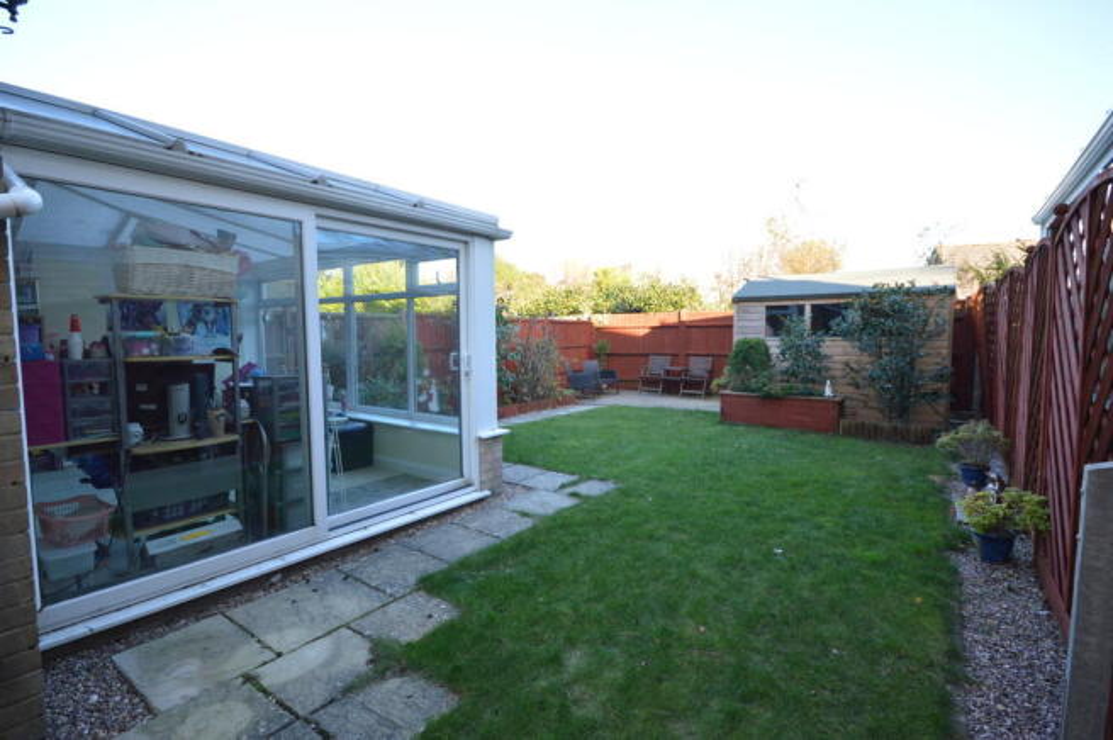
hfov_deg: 92.5
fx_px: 533
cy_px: 370
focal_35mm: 17
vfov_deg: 69.5
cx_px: 556
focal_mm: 11.5
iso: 800
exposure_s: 1/250
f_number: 8
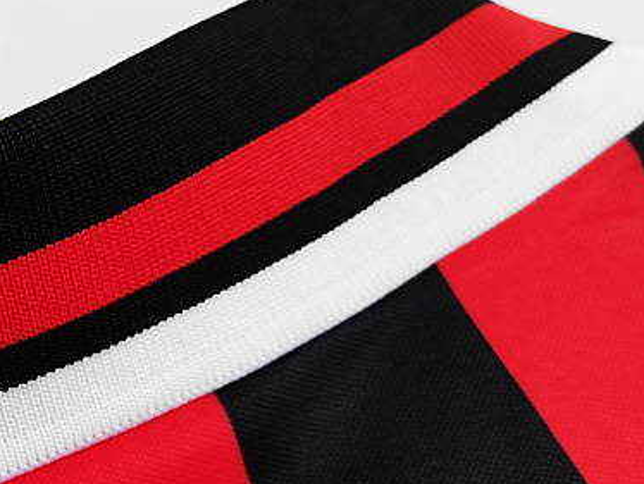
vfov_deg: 19.4
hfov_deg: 23.5
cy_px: 403
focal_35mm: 75
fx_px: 1396
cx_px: -148
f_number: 1.8
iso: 160
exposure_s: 1/60
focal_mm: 5.58
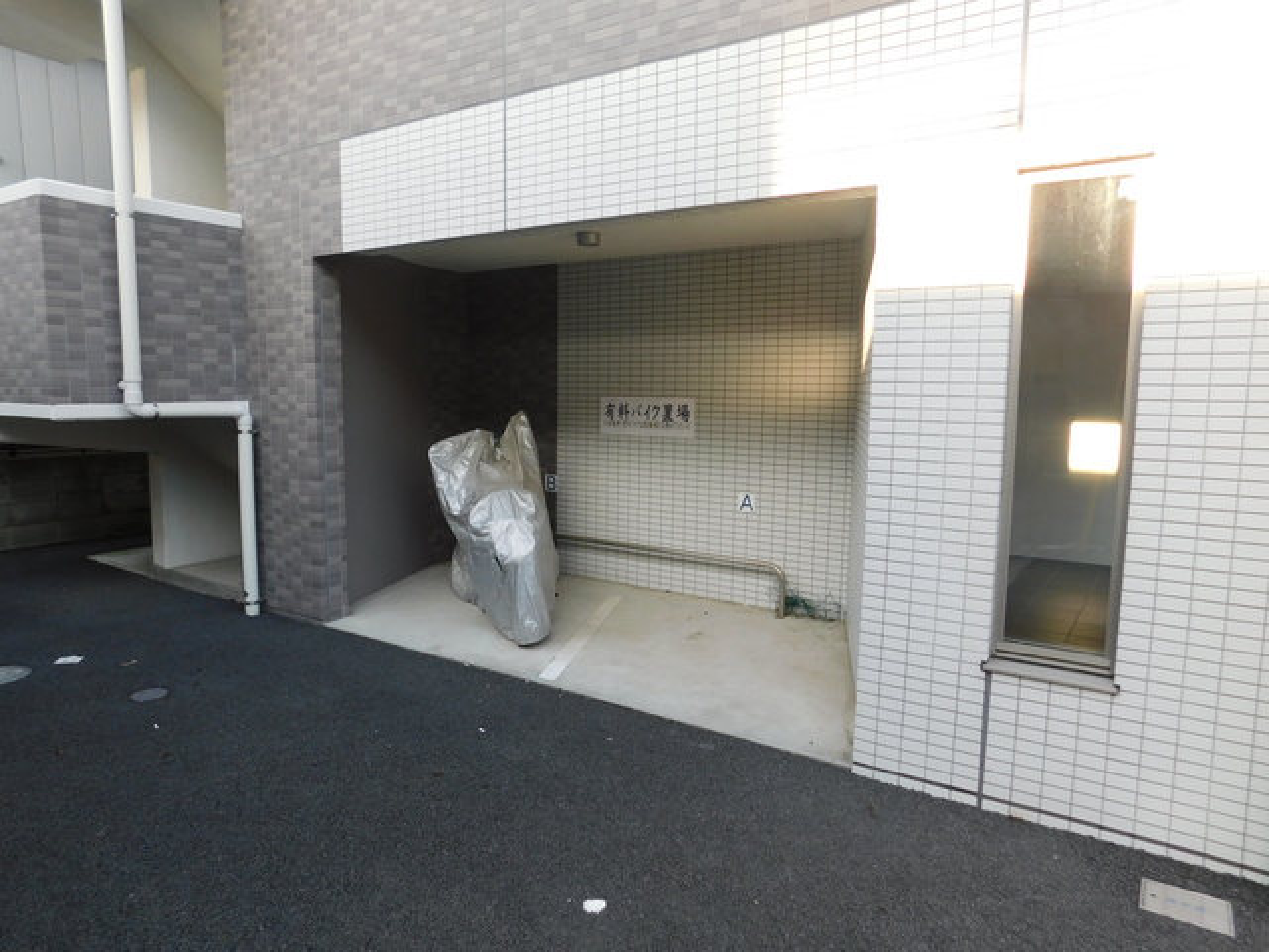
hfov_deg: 73.9
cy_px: 476
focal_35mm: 23
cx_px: 634
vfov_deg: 58.9
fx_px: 843
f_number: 3
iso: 125
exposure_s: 1/160
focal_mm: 4
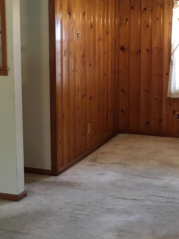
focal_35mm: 59
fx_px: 407
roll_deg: -0.4
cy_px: 88
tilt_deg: -6.3
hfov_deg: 24.7
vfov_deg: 32.5
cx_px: 117
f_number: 2.2
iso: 250
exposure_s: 1/30
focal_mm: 4.15
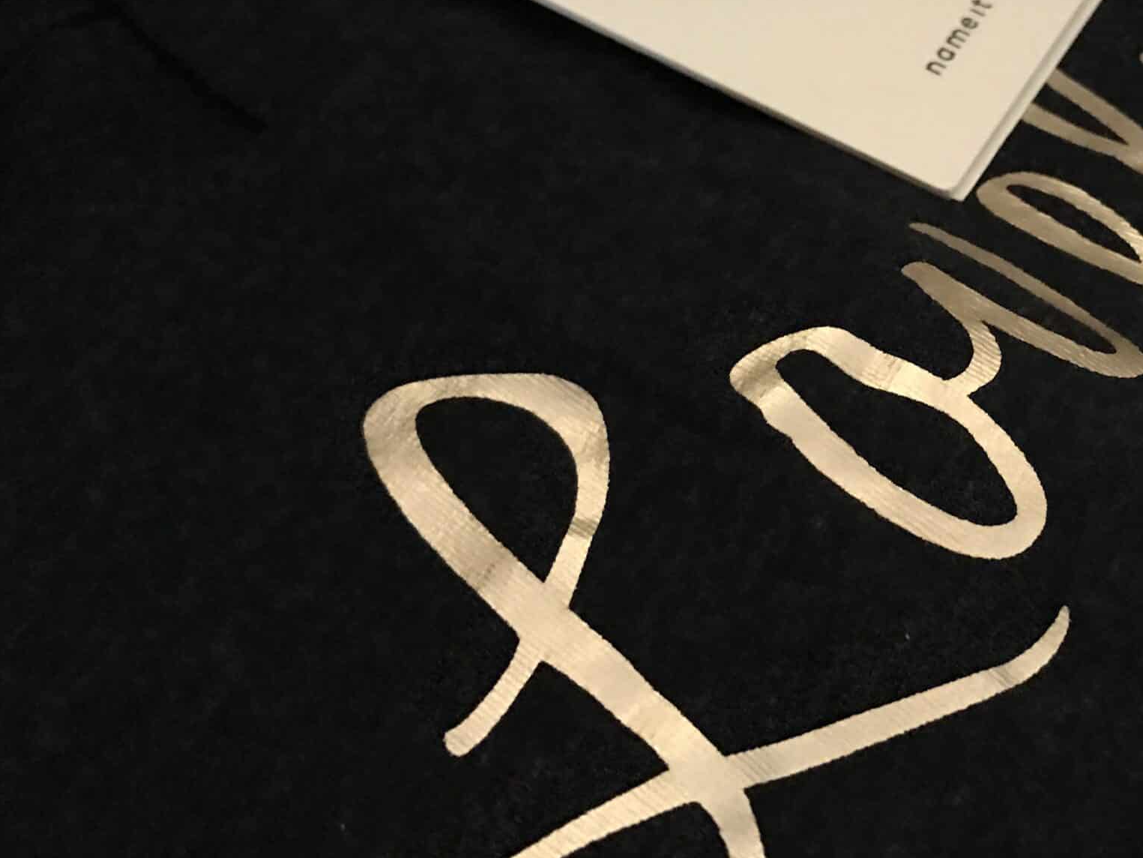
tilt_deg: -55.8
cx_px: 952
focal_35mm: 47
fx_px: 1552
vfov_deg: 30.7
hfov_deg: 38.5
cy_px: 295
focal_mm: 3.99
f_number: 1.8
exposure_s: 1/4
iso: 125
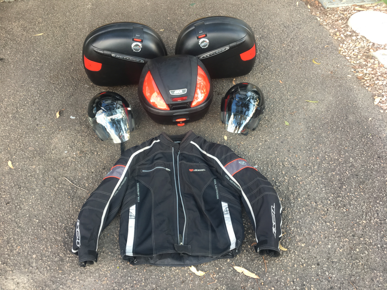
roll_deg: +1.0
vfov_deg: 48.2
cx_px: 194
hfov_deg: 61.7
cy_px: 145
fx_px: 324
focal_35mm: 29
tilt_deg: -44.2
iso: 40
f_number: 2.2
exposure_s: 1/33
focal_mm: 4.15
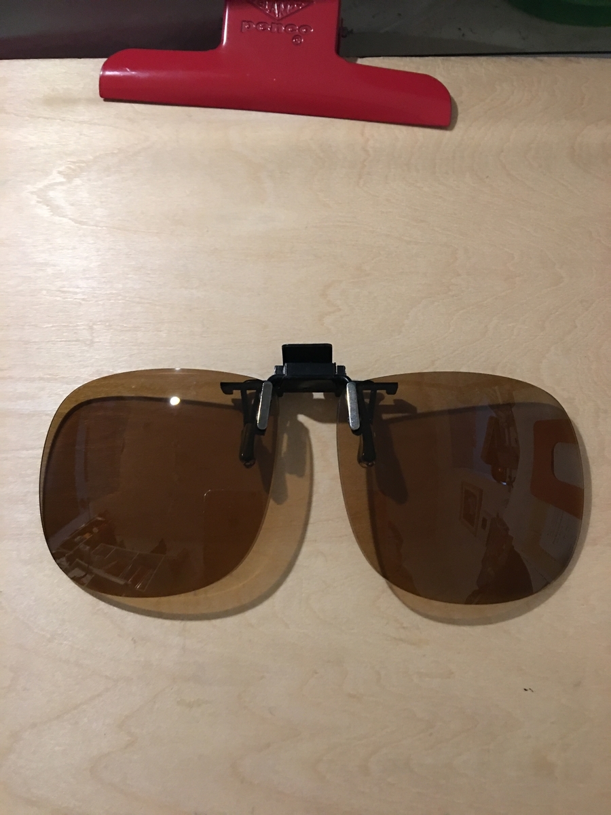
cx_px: 306
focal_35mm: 29
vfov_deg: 61.7
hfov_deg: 48.2
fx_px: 682
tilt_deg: -67.2
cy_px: 408
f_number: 2.2
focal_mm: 4.15
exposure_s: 1/4
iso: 80
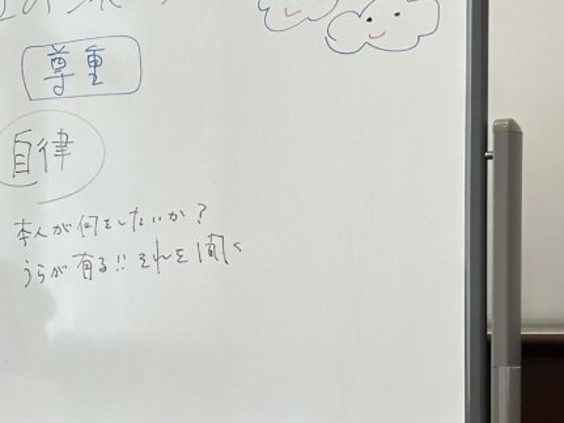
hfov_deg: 16.6
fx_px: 1857
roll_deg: +0.2
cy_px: 317
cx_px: -92
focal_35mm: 114
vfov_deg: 12.9
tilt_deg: +1.4
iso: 50
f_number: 1.78
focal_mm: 6.86
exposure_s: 1/120
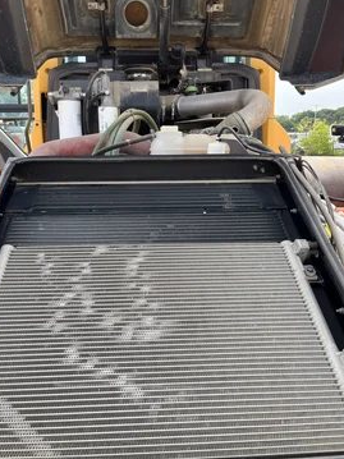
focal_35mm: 29
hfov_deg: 48.2
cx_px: 157
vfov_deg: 61.5
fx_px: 384
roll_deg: -0.9
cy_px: 205
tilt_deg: -10.4
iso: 50
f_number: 1.6
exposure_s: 1/777
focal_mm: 5.1
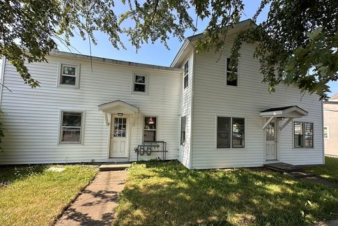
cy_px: 122
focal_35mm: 15
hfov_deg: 100.3
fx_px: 141
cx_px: 173
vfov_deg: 77.3
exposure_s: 1/615
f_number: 2.2
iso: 40
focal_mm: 2.22
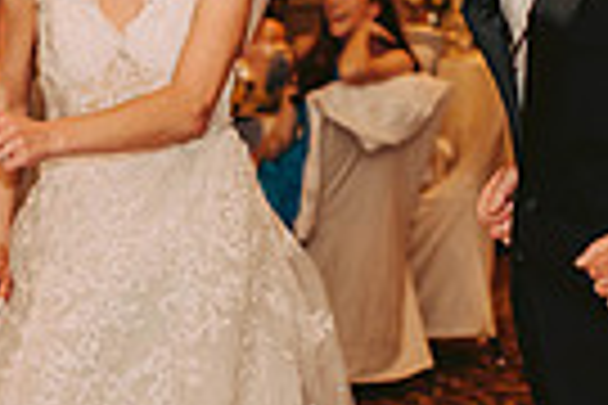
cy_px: 232
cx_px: 522
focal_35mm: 215
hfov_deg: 9.5
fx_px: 3631
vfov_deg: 6.4
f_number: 2.5
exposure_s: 1/125
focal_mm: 50
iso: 800
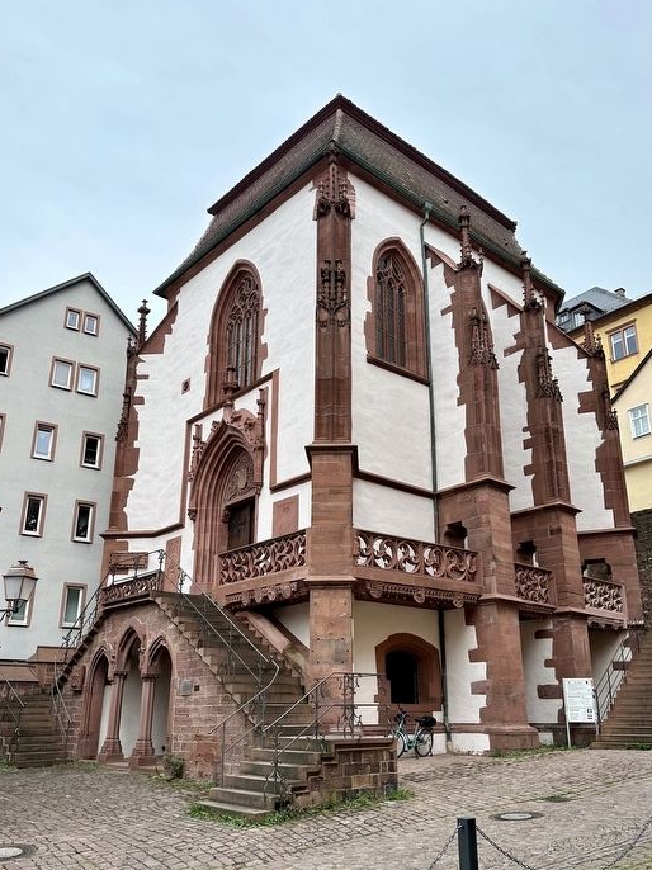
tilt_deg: +18.1
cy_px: 491
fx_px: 704
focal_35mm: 28
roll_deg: -0.8
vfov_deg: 63.2
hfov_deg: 49.7
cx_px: 348
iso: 80
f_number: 1.78
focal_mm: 6.86
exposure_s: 1/1988
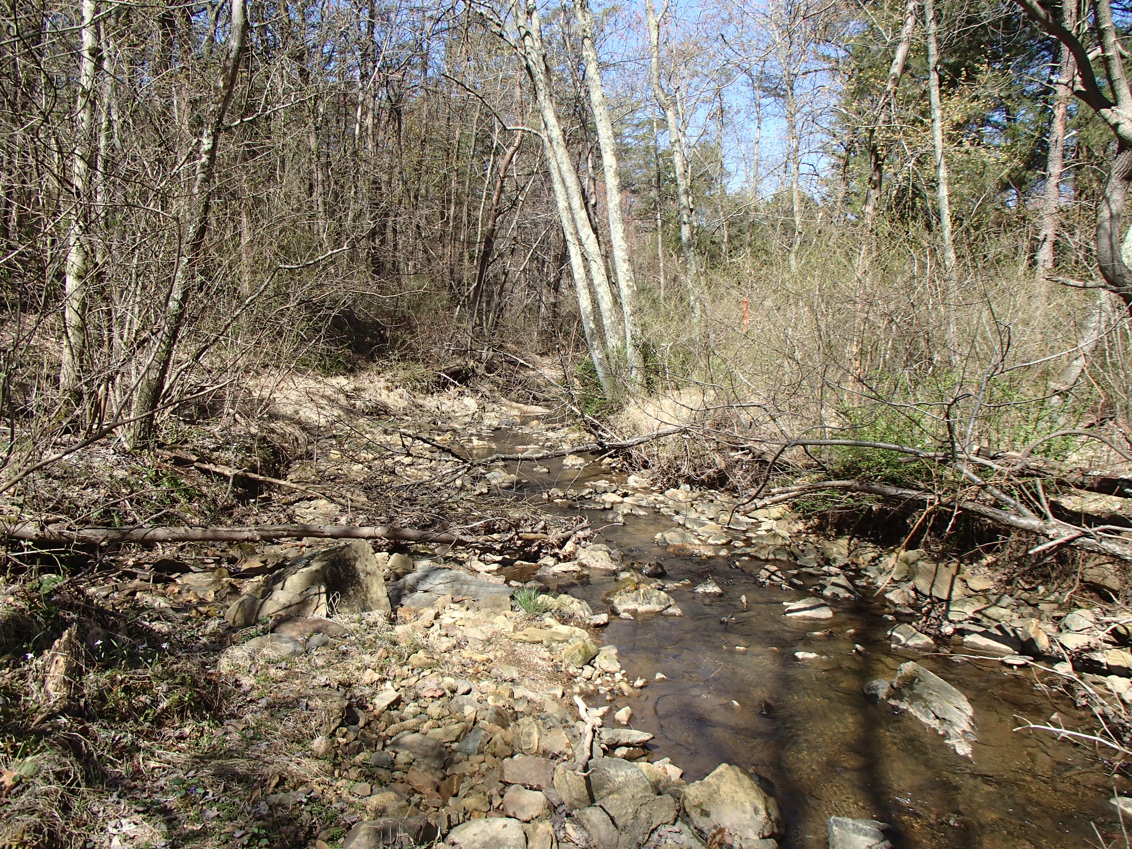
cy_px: 424
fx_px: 916
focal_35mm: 28
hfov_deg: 63.4
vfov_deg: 49.7
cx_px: 566
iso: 100
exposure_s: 1/400
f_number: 3.9
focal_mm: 5
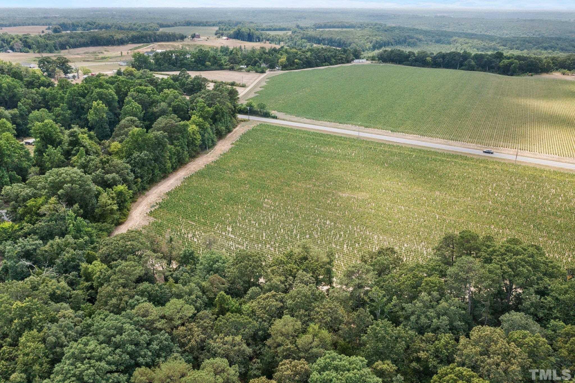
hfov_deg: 65.5
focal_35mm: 28
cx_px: 288
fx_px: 447
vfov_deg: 46.4
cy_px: 192
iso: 100
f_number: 5
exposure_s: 1/1000
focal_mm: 10.26
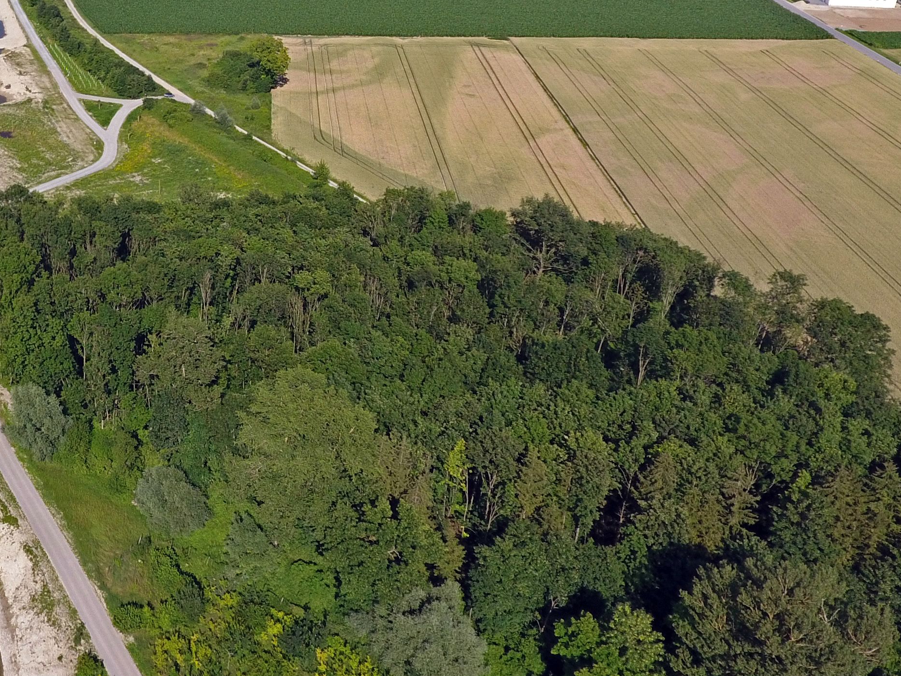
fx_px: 1119
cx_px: 7
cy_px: 122
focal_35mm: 43
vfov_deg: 32.5
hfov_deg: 39.0
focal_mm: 3.61
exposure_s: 1/829
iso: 100
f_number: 2.8
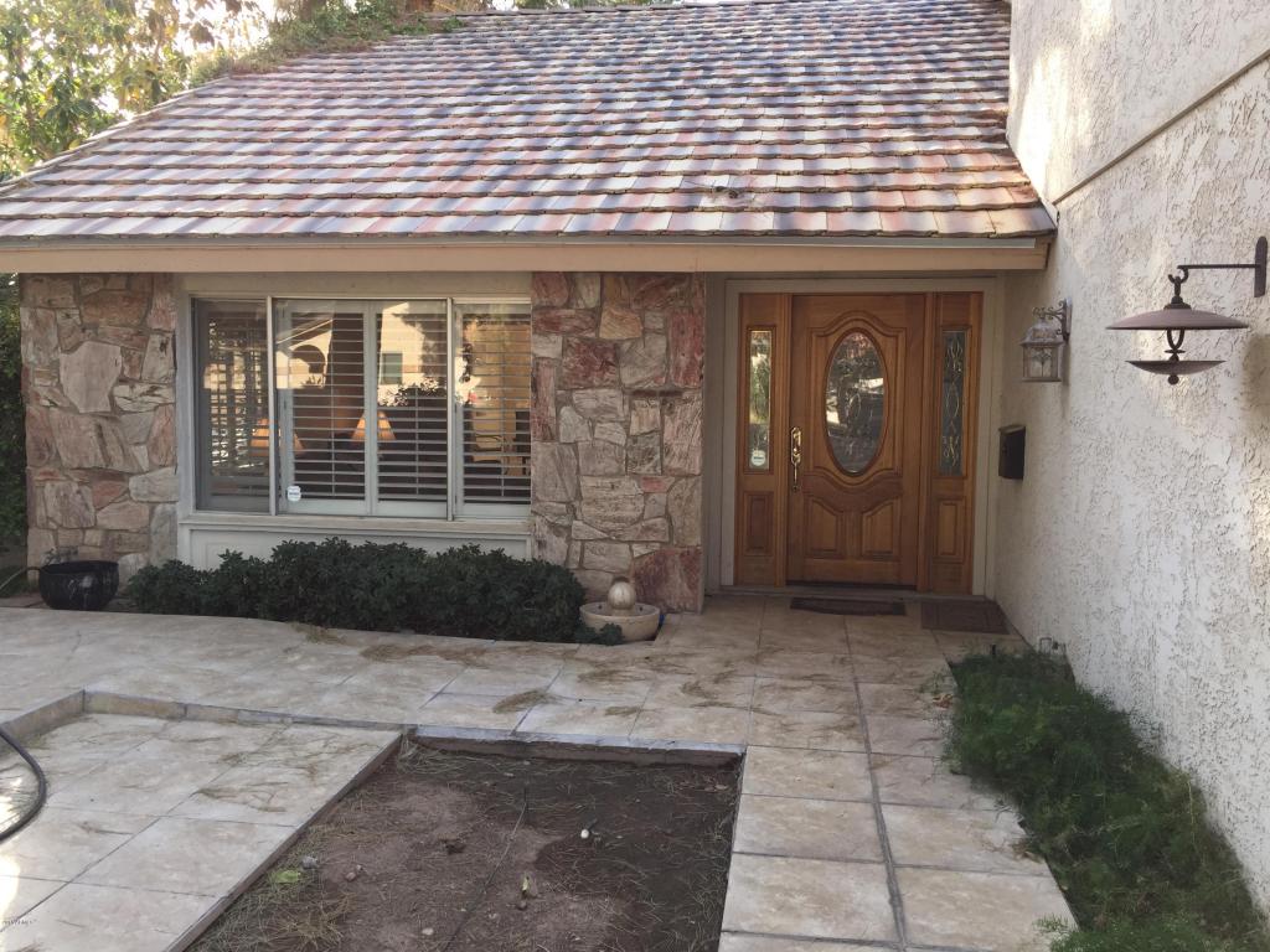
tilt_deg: -3.3
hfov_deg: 61.7
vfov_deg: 48.2
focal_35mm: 29
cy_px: 476
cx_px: 635
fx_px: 1064
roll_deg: -1.5
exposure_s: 1/177
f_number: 2.2
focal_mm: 4.15
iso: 32
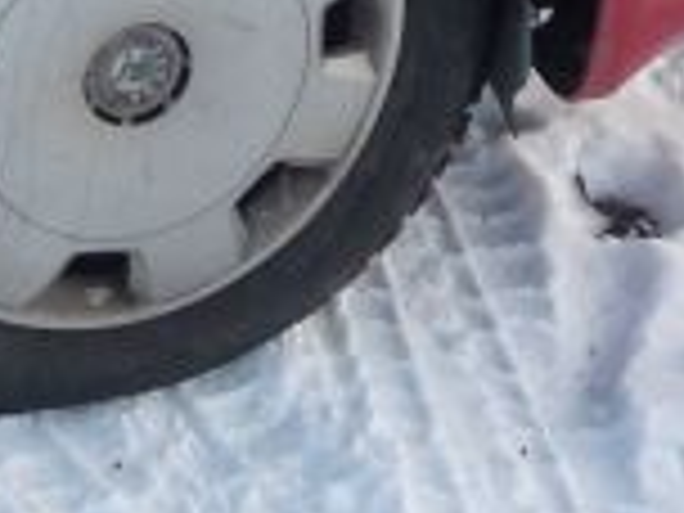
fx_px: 2608
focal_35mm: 132
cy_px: -418
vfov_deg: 10.5
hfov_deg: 14.6
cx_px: -58
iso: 250
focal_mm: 4.1
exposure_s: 1/250
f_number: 3.5
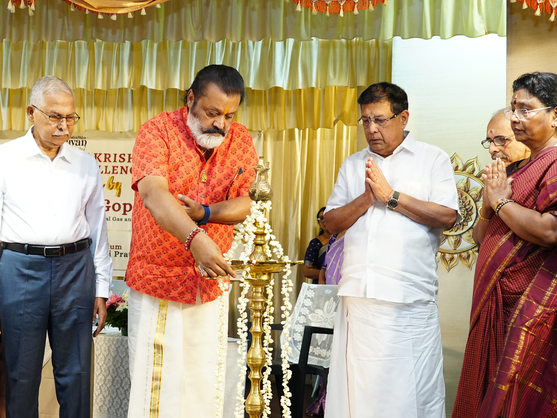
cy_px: 248
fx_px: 788
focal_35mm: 49
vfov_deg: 29.6
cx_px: 222
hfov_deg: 38.7
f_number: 5
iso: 1600
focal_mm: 30
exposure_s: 1/125
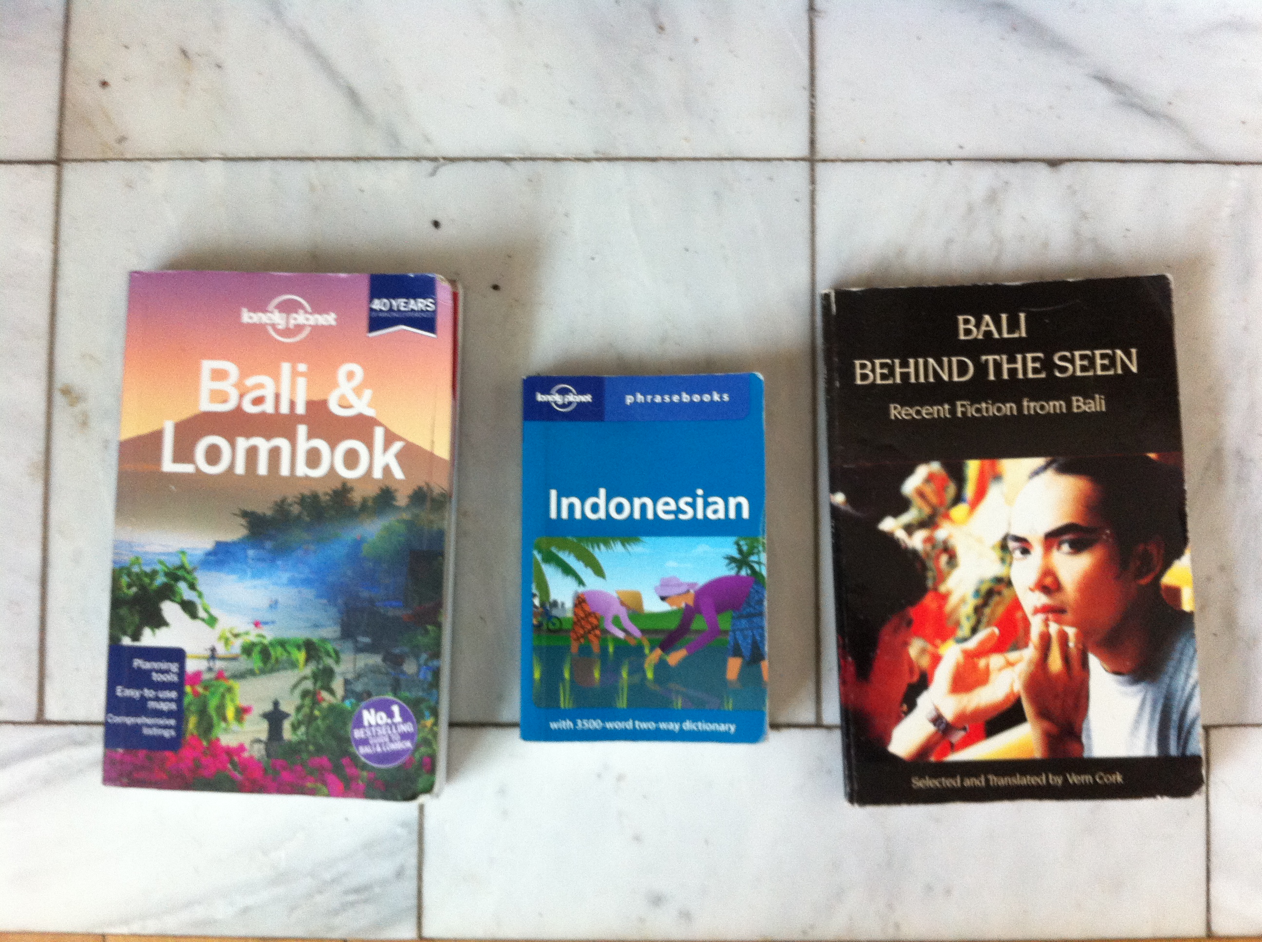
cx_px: 631
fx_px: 1274
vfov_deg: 40.6
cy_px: 471
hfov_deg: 52.7
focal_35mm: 35
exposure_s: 1/15
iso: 160
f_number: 2.8
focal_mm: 3.85
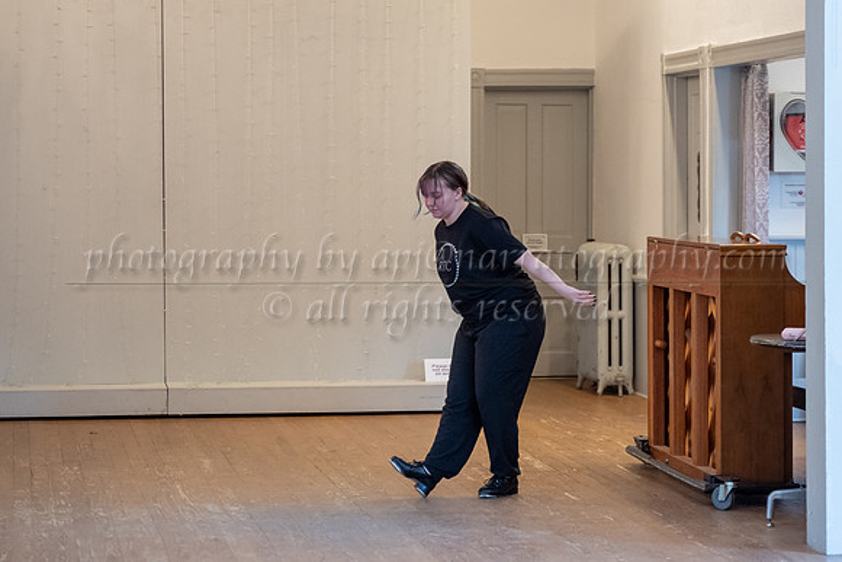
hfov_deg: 18.8
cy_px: 229
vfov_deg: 12.6
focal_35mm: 109
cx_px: 474
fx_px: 2539
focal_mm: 75
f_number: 2.8
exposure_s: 1/200
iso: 1600
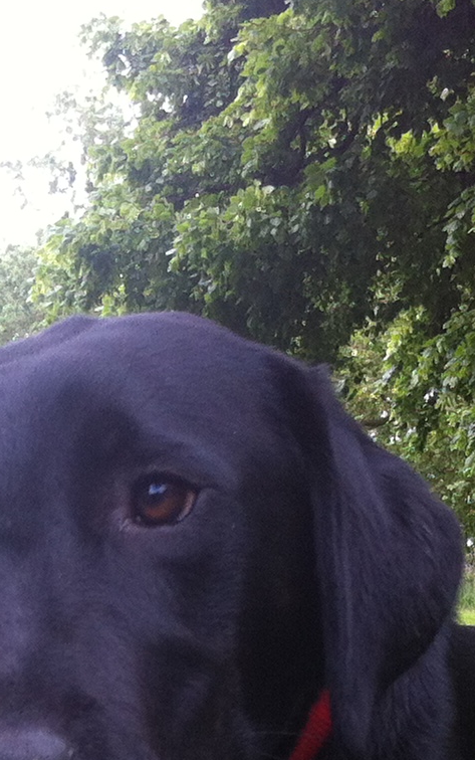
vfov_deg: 15.9
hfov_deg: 10.0
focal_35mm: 127
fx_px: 2628
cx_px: -251
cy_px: 884
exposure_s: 1/222
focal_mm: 3.85
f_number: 2.8
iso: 80
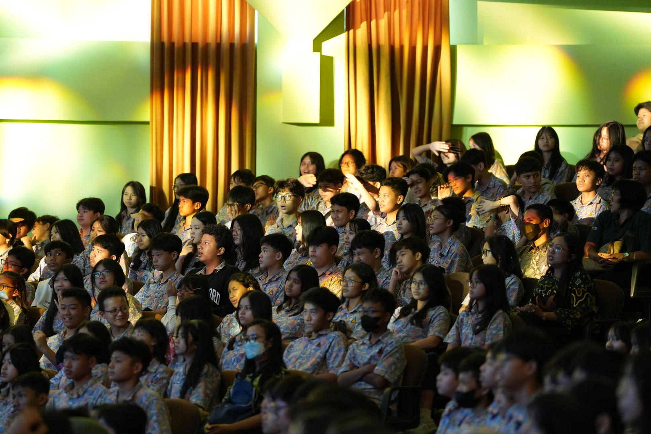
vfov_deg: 6.9
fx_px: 3616
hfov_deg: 10.3
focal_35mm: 200
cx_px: 326
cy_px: 217
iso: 3200
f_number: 2.8
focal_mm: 200
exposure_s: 1/25
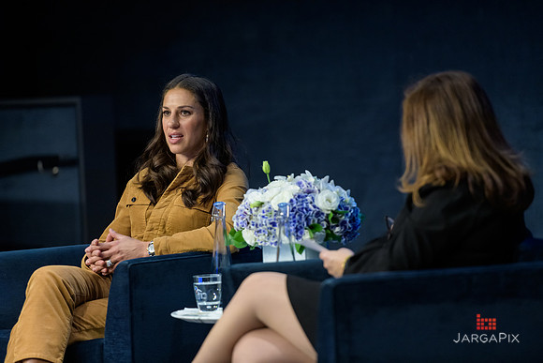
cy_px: 182
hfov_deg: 10.3
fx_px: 3017
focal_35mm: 200
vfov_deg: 6.9
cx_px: 272
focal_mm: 200
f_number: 3.2
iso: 1600
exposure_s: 1/200
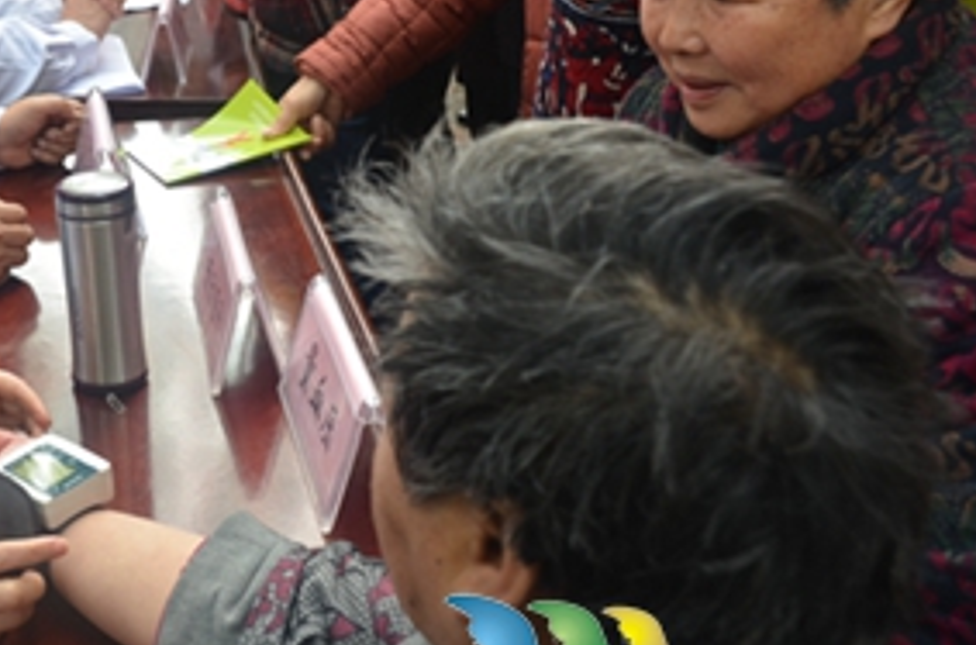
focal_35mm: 53
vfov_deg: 25.2
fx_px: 1433
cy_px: 216
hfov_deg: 35.8
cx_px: 138
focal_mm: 20
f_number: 5.6
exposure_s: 1/125
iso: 200
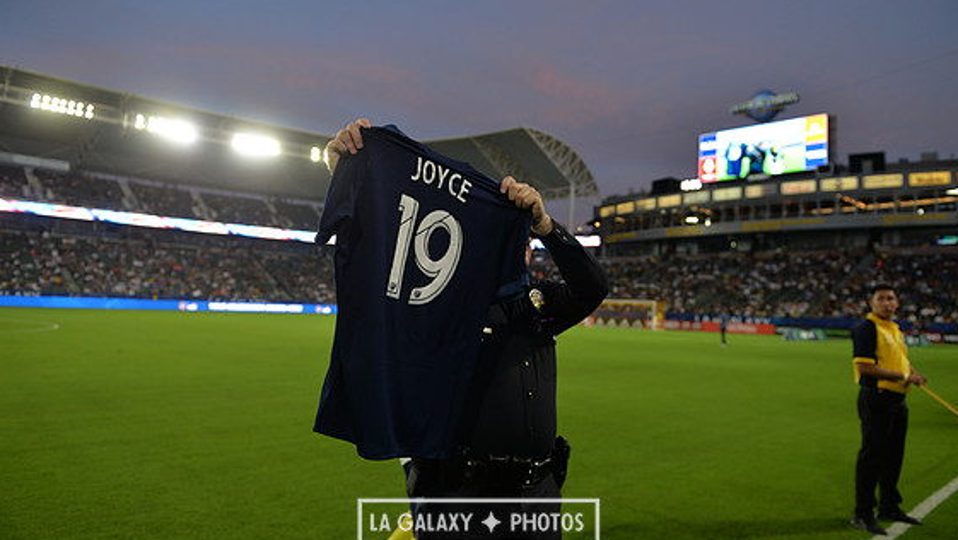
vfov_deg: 44.4
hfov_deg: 71.9
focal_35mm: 26
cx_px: 478
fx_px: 661
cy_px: 266
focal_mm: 24
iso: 560
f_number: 2.8
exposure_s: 1/640
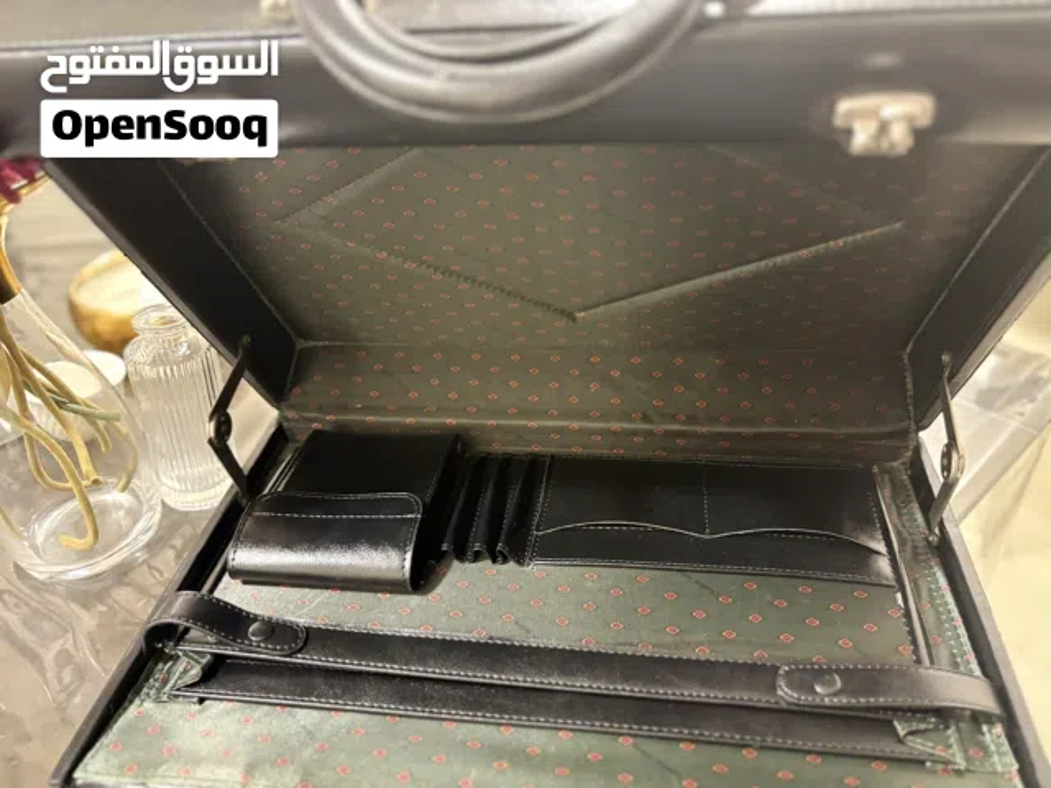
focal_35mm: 26
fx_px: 789
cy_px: 394
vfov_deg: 53.1
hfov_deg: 67.3
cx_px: 526
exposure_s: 1/30
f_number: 1.6
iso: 640
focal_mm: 5.96
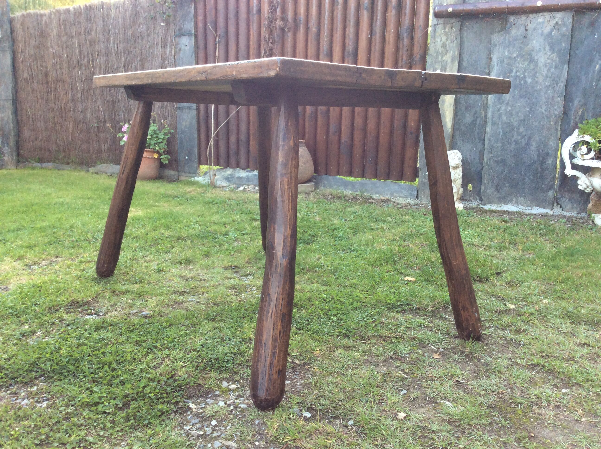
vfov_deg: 44.1
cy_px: 224
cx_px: 300
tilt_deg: -13.4
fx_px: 555
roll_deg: -0.5
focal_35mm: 32
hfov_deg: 56.9
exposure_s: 1/100
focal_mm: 3.3
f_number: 2.4
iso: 50
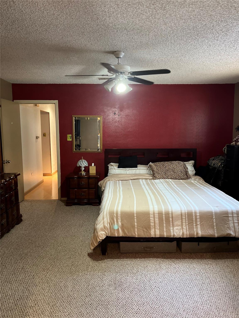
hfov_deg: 53.1
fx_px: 239
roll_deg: +0.2
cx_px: 120
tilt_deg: -9.2
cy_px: 159
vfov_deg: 67.3
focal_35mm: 26
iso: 320
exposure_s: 1/60
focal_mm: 5.1
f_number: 1.6
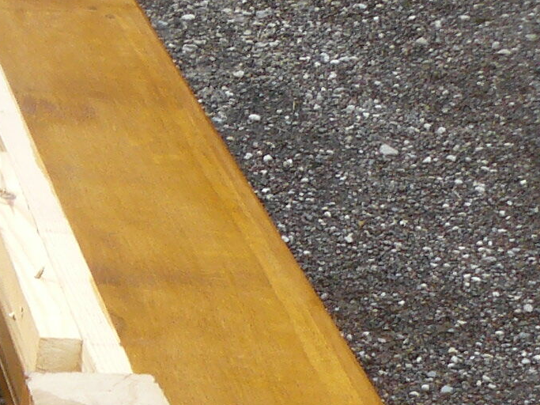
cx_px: -402
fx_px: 2527
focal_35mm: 162
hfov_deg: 11.4
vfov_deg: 9.1
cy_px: 421
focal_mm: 6
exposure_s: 1/100
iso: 100
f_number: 4
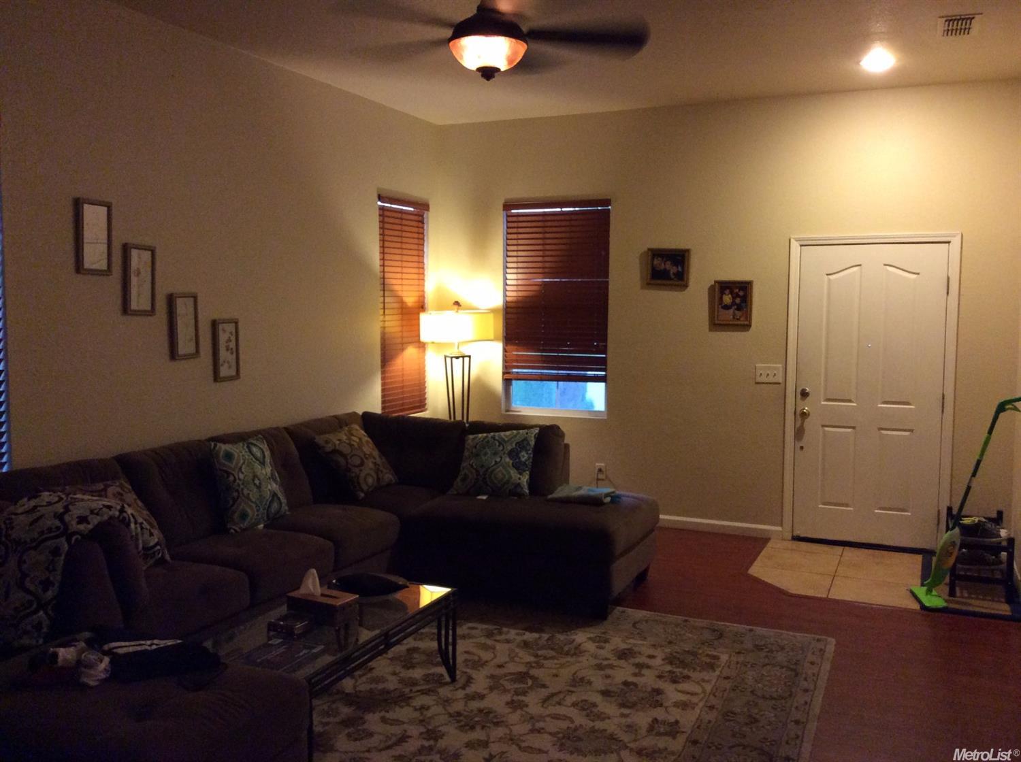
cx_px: 510
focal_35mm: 32
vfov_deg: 44.0
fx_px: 942
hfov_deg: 56.9
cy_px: 381
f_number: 2.4
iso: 250
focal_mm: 3.3
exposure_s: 1/24
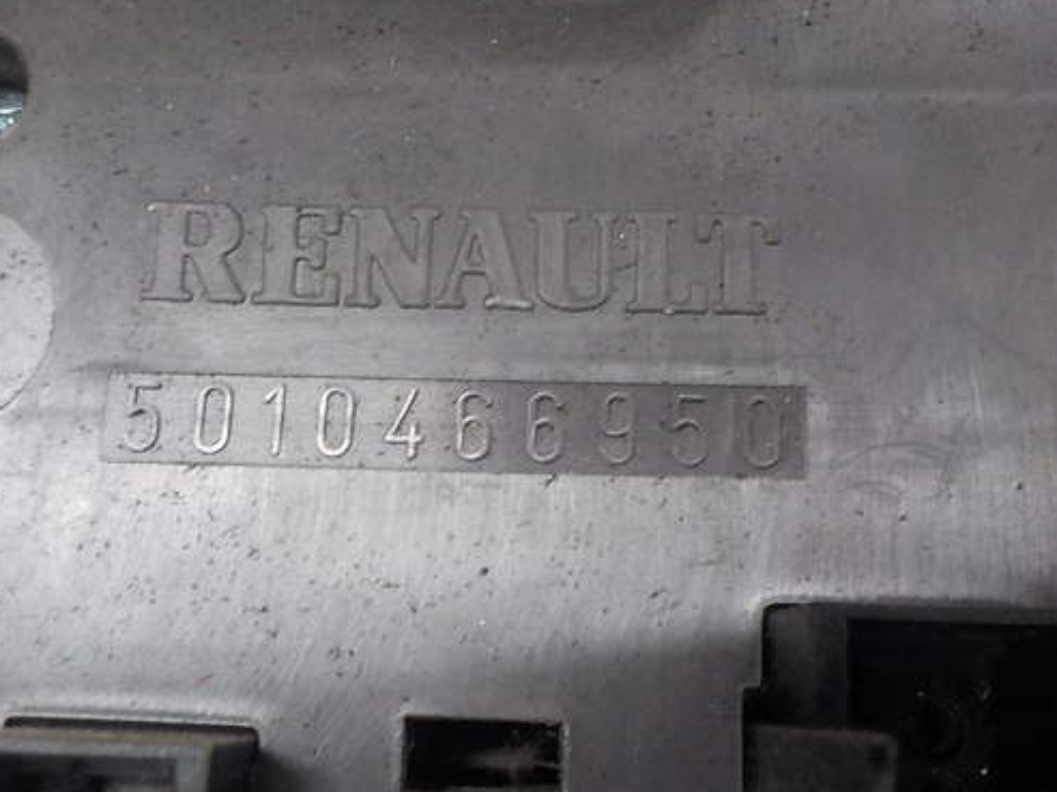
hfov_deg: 47.8
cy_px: 421
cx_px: 468
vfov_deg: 36.8
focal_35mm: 39
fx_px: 1191
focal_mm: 4.1
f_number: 3.3
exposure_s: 1/15
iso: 400
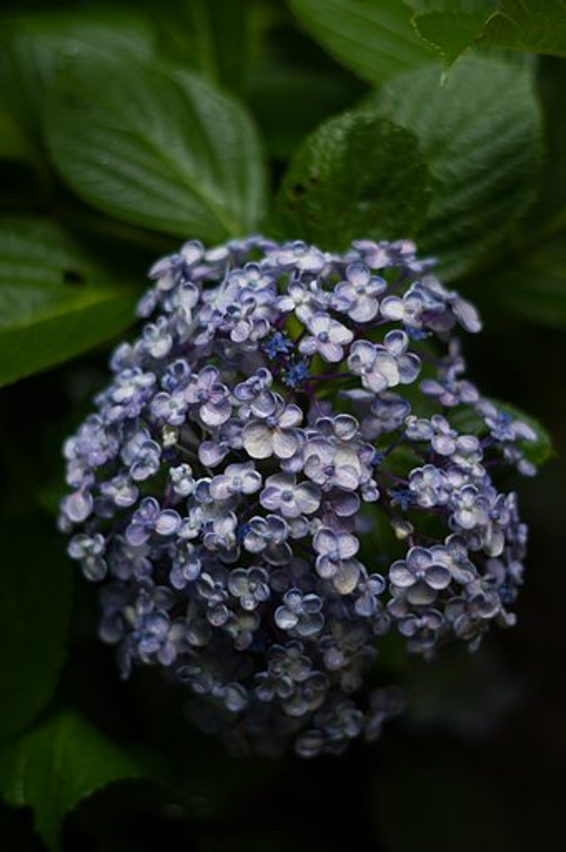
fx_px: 1773
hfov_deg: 18.1
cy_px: 426
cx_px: 283
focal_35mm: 75
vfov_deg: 27.0
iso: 100
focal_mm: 50
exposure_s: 1/200
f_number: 1.8
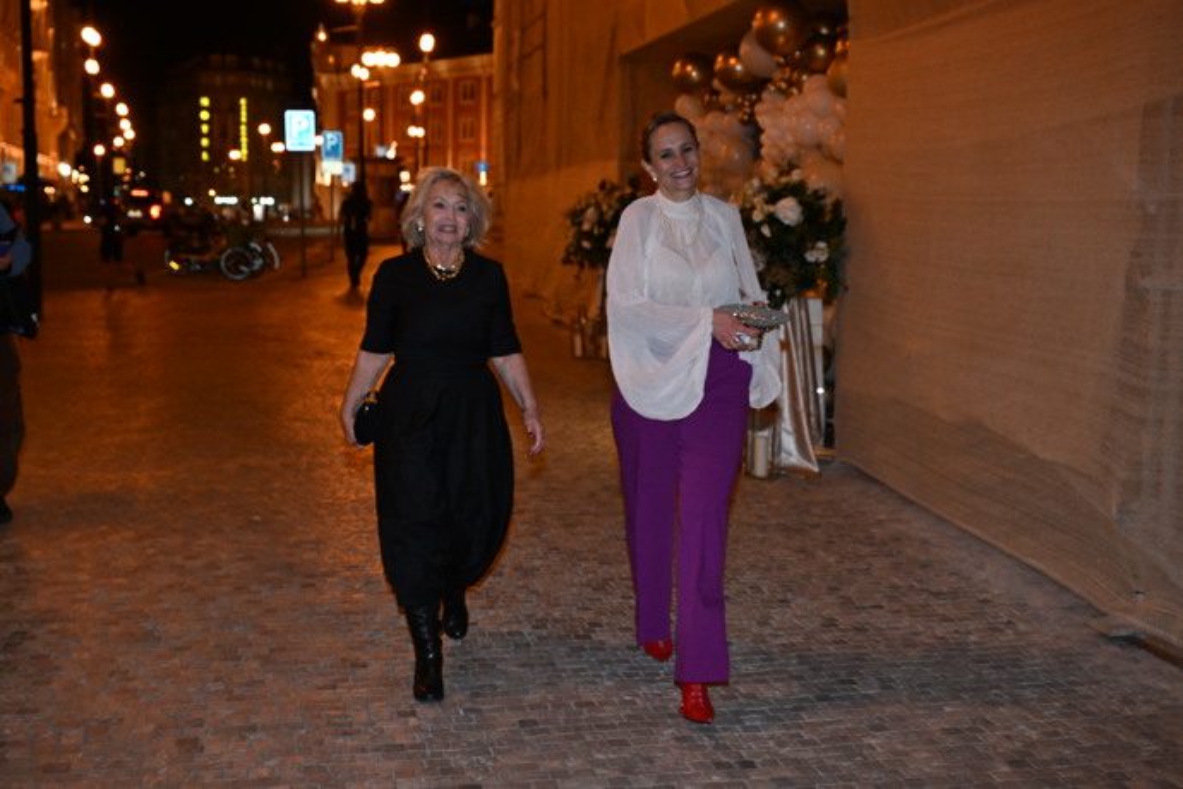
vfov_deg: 31.2
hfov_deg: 45.4
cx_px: 592
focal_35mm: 43
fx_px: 1413
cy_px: 394
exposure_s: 1/125
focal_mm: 43
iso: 4000
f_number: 5
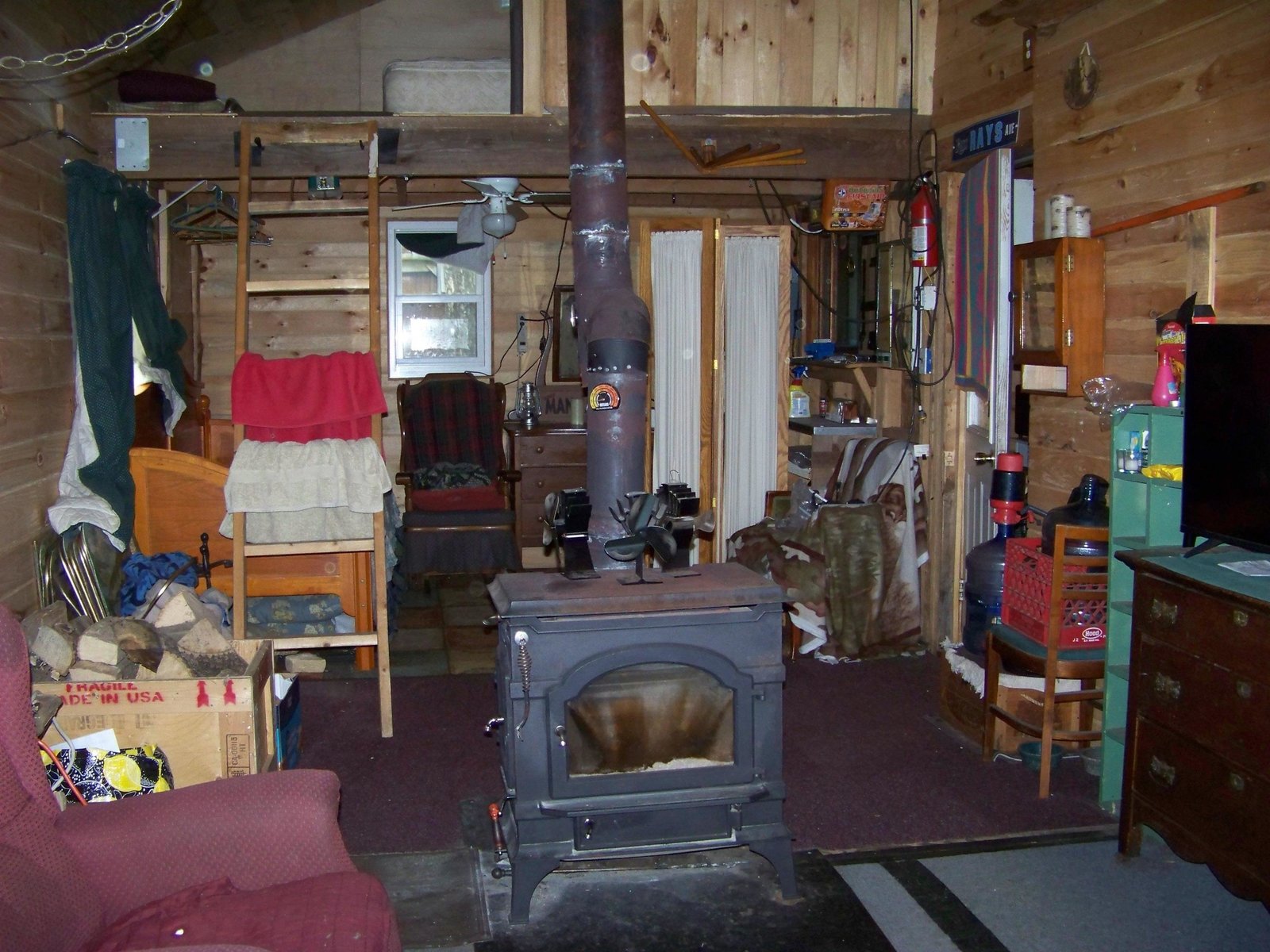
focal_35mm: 36
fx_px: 1321
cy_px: 476
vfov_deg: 39.7
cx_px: 635
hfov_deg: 51.4
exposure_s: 1/30
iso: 200
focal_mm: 5.85
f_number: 2.8
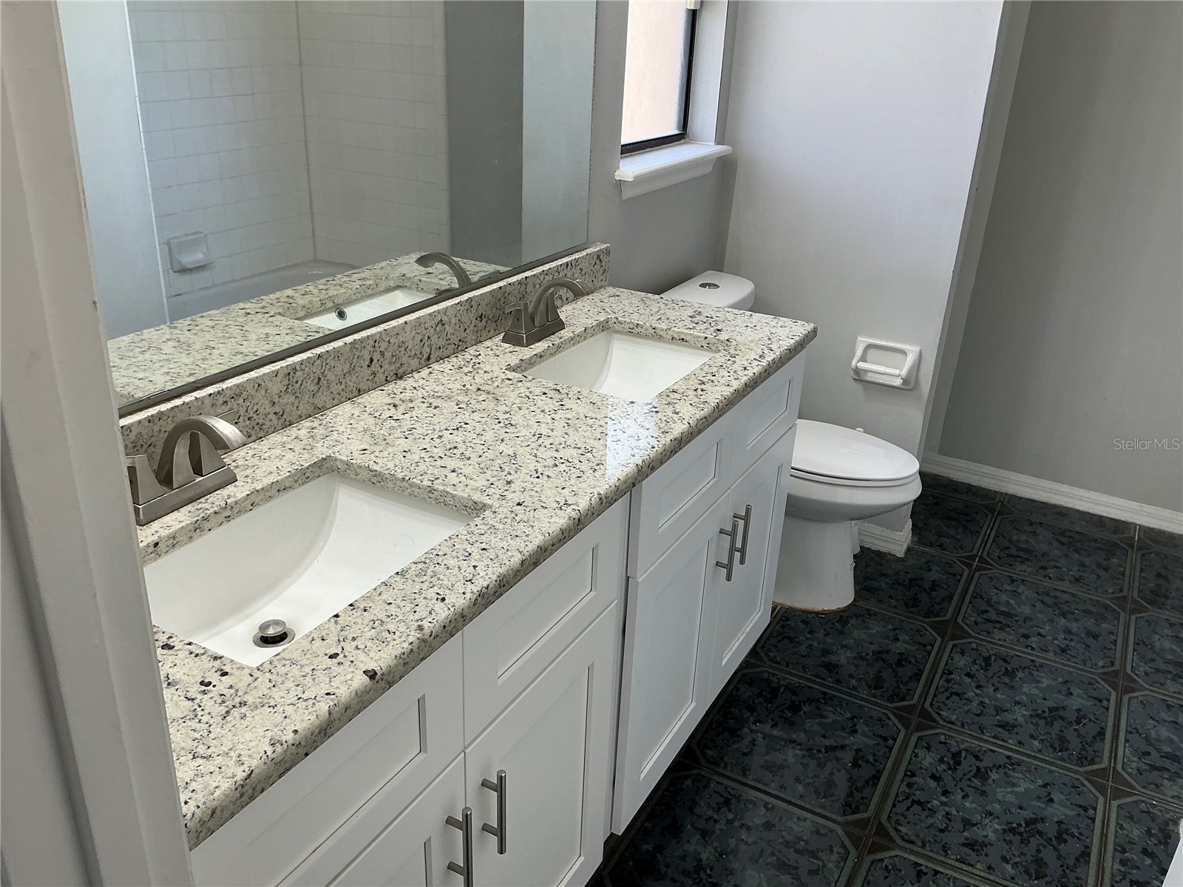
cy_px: 444
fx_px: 957
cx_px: 592
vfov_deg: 49.7
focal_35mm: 28
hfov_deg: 63.4
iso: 50
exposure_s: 1/60
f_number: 1.8
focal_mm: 3
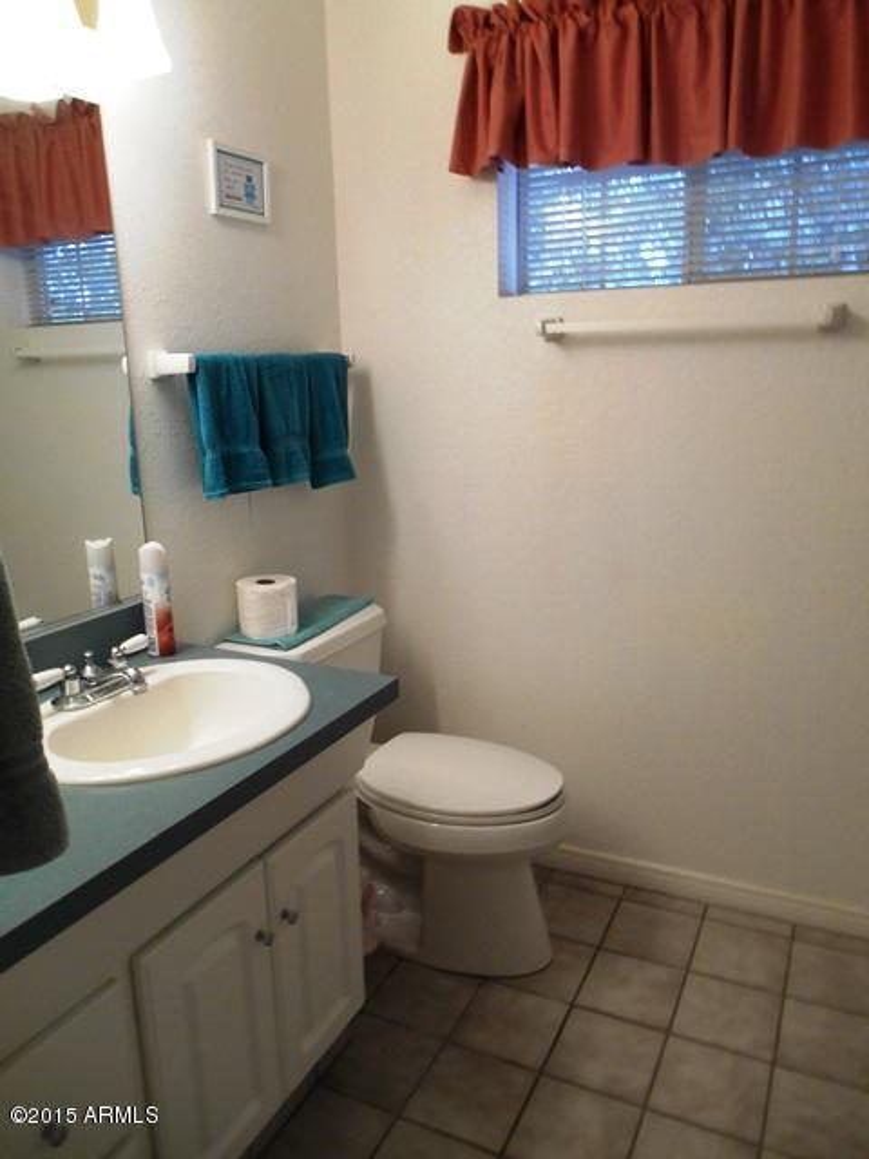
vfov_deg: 67.3
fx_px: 870
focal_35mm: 26
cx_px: 434
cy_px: 580
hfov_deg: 53.1
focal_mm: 4.7
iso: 160
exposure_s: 1/30
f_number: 3.4
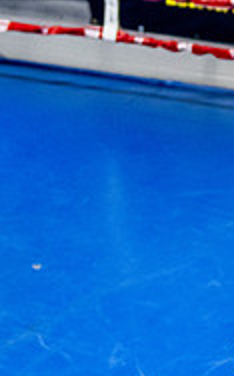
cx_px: 500
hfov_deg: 11.1
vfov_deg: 20.0
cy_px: 131
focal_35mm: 104
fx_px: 1064
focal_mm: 22
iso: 5000
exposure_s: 1/800
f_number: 2.8
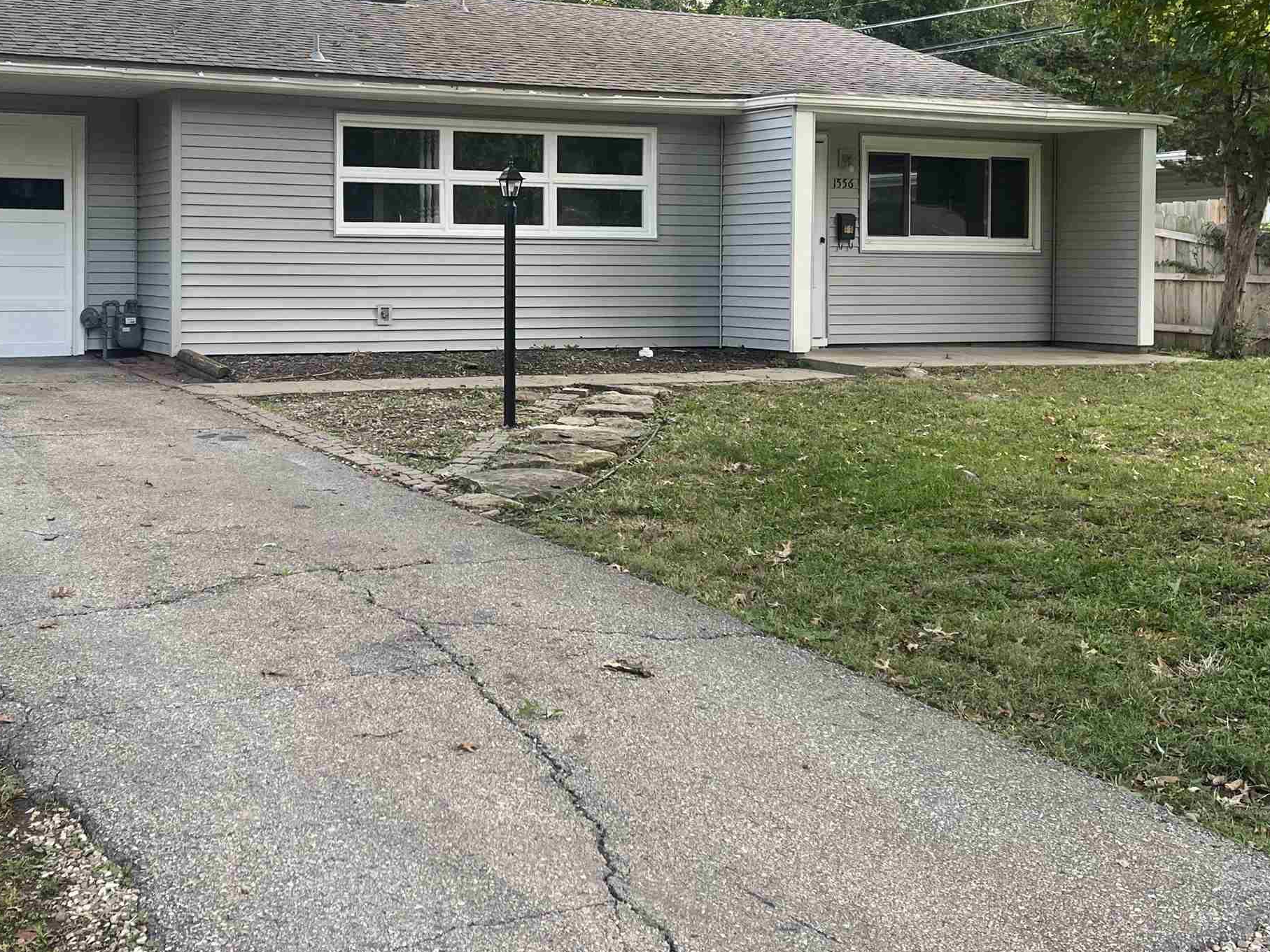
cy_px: 295
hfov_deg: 42.3
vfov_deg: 32.5
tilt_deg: -1.6
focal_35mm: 44
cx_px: 406
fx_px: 1614
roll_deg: +0.0
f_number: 1.6
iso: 80
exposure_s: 1/121
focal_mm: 5.1
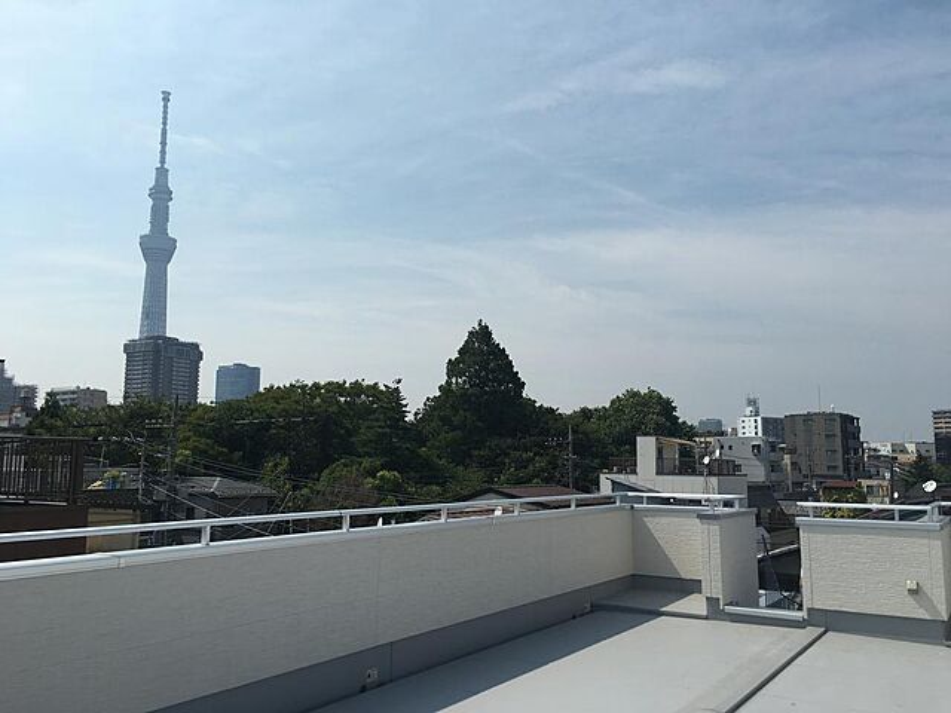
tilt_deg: +9.4
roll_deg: -0.2
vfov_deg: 48.2
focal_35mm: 29
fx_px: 797
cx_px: 476
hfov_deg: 61.7
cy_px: 356
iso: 25
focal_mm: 4.15
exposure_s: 1/3663
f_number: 2.2
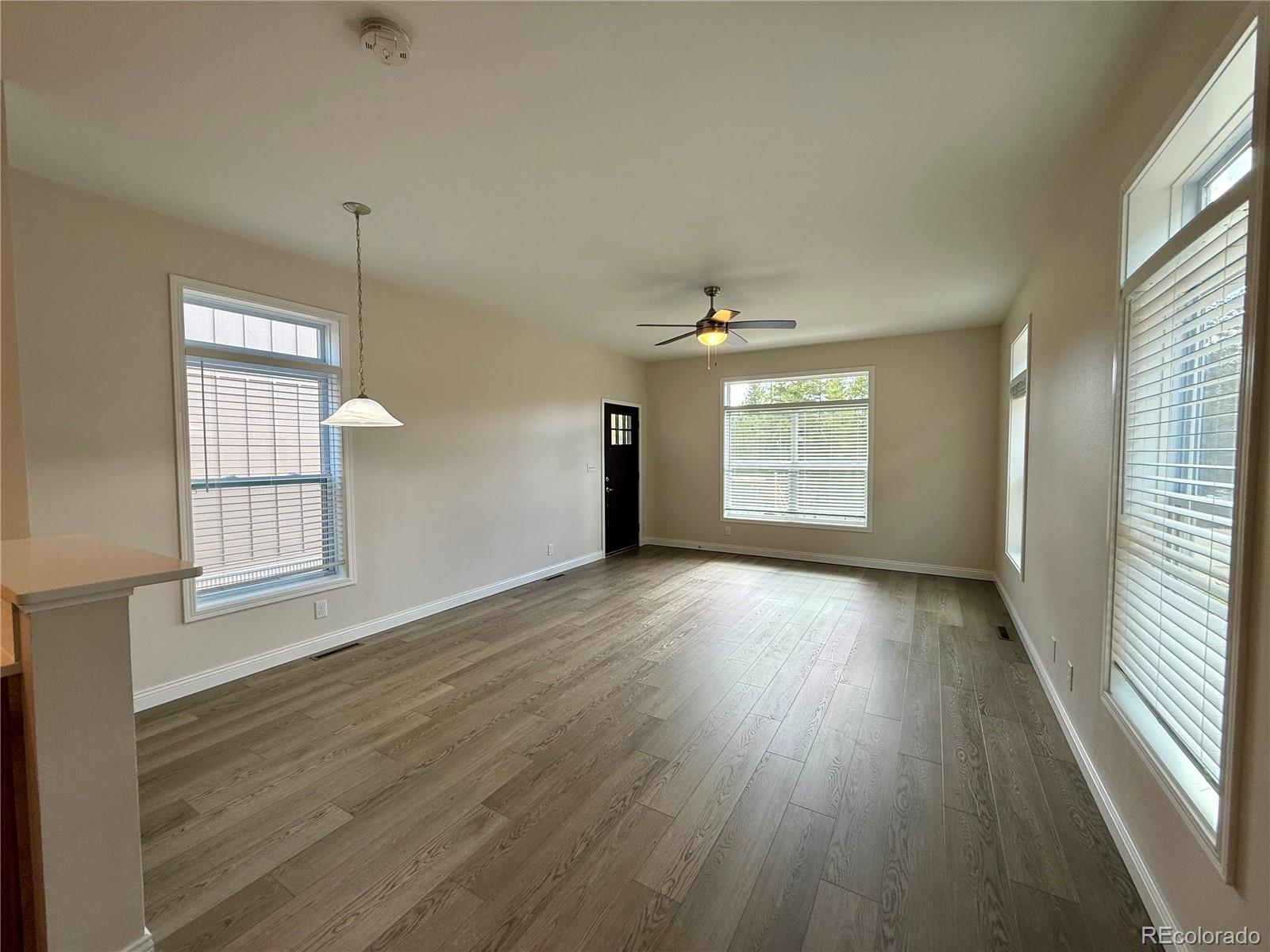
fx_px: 514
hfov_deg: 102.1
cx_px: 635
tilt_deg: -2.6
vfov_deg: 85.7
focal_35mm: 14
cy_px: 476
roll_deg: -0.1
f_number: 2.2
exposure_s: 1/120
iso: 64
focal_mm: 2.22
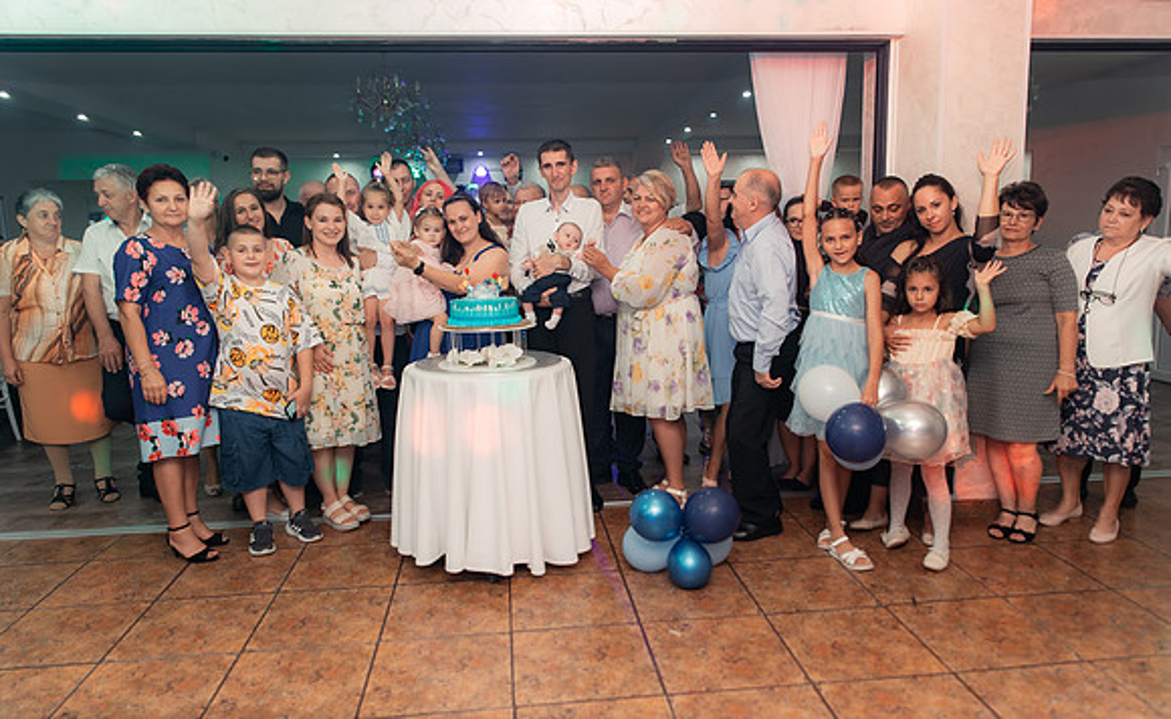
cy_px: 338
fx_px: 794
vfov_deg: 48.7
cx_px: 586
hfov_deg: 72.8
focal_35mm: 25
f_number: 3.5
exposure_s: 1/250
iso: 2000
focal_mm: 24
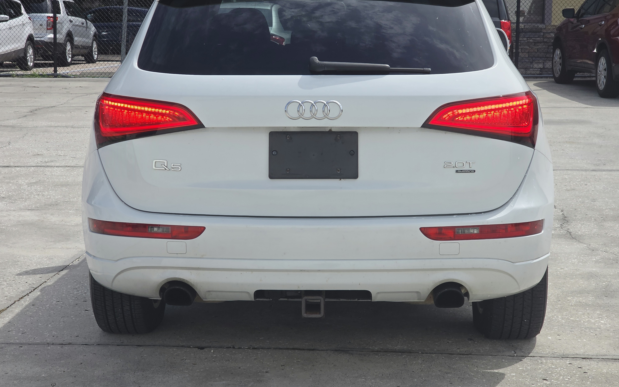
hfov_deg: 27.8
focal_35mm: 74
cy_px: 179
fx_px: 1248
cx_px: 307
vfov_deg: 17.6
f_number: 2.4
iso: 50
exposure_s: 1/2531
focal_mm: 7.9
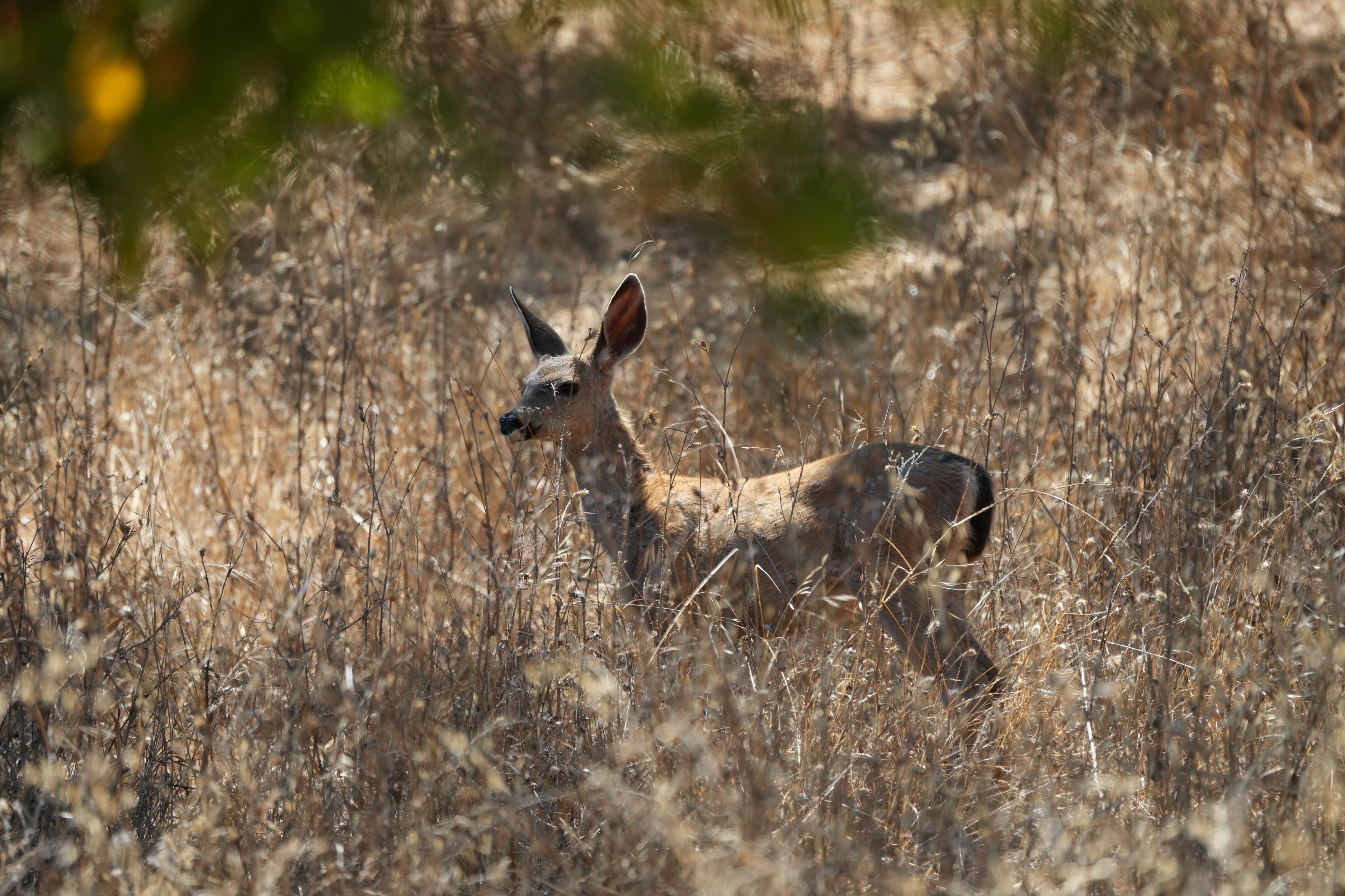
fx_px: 14943
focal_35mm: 400
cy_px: 448
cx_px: 672
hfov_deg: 5.2
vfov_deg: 3.4
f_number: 6.3
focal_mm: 400
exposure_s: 1/1000
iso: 800
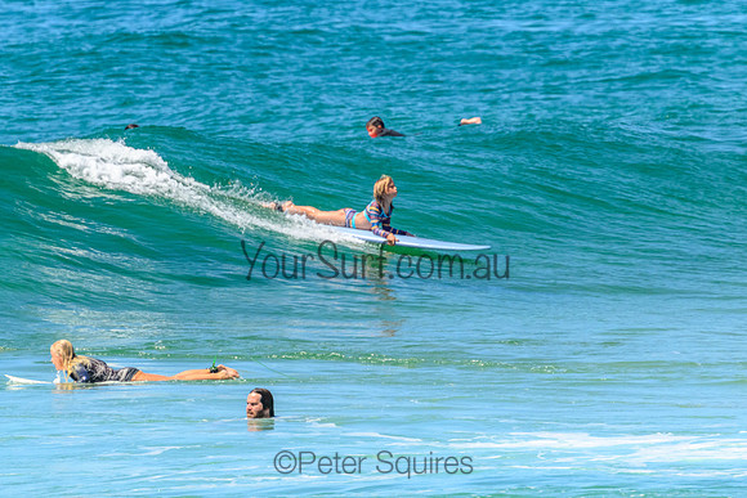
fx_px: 22841
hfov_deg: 1.9
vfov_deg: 1.3
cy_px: 214
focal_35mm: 1101
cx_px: 381
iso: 1600
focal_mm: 800
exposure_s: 1/2000
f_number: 11
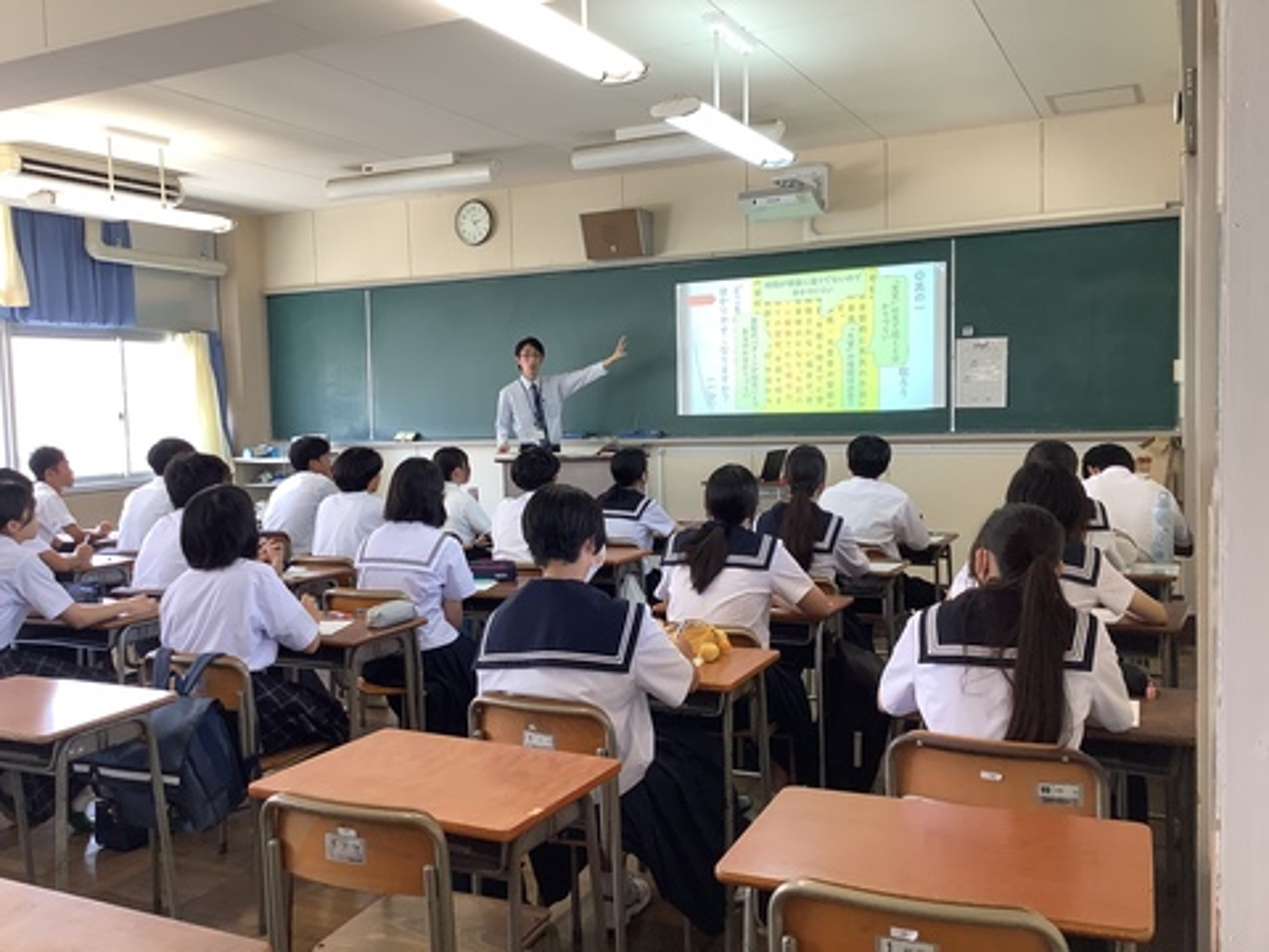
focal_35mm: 31
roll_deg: +2.3
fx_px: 1136
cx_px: 634
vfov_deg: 45.4
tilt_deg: -4.3
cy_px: 476
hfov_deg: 58.4
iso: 64
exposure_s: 1/60
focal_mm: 3.3
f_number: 2.4
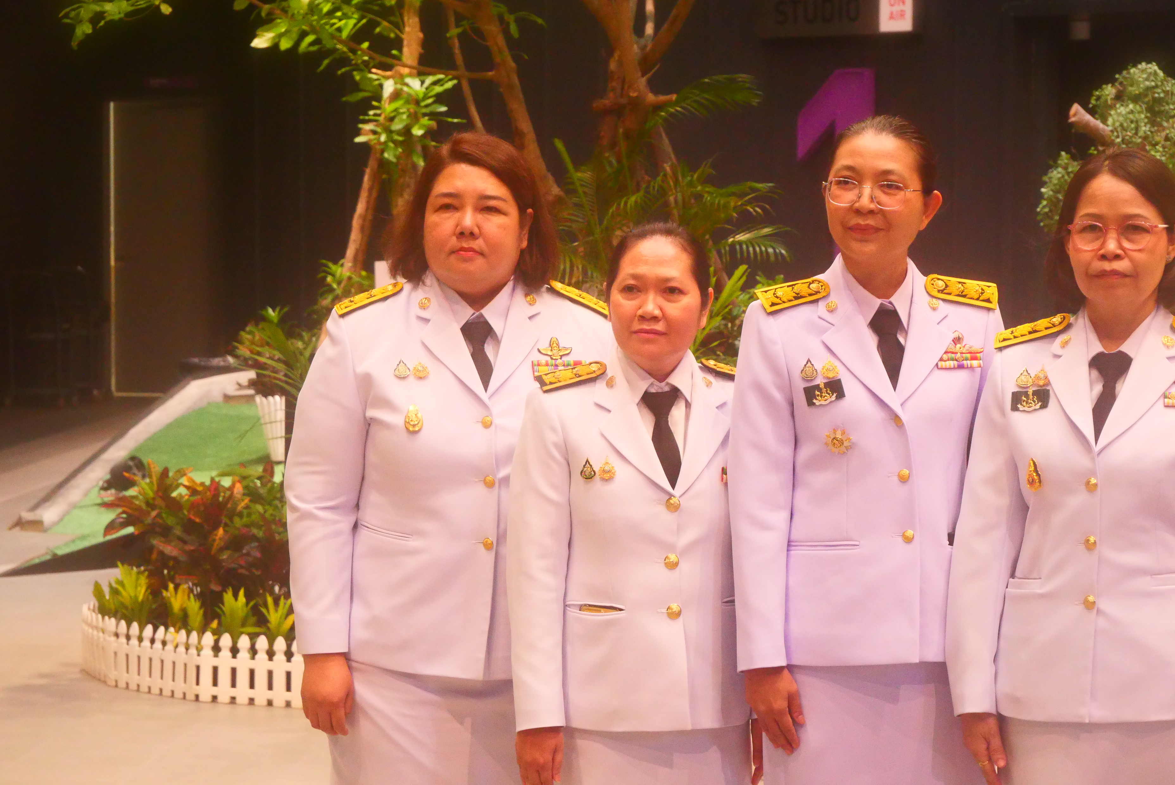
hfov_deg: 16.5
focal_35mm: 124
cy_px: 392
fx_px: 4050
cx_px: 588
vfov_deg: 11.1
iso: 3200
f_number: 6.3
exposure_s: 1/40
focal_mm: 60
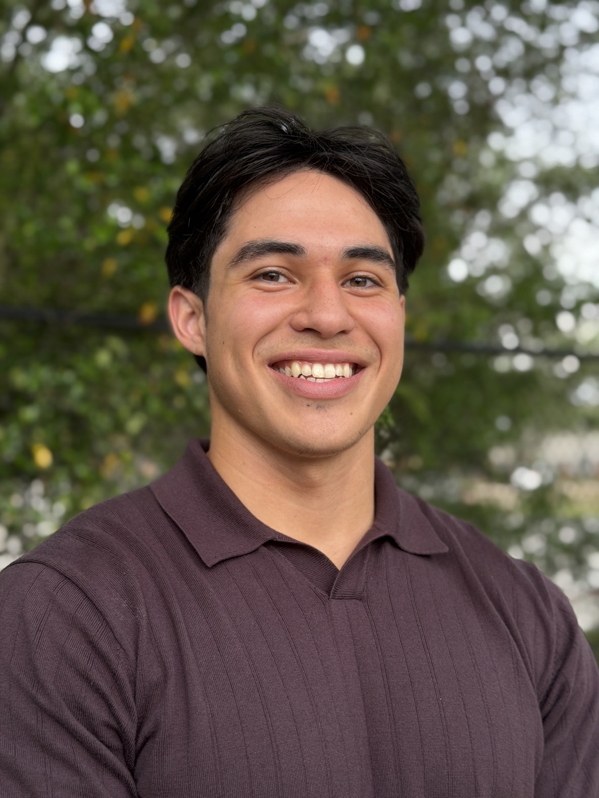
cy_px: 399
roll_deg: +0.6
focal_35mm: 48
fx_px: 1107
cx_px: 300
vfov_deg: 39.7
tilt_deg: +3.2
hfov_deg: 30.3
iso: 64
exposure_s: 1/121
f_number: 1.78
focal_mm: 6.76
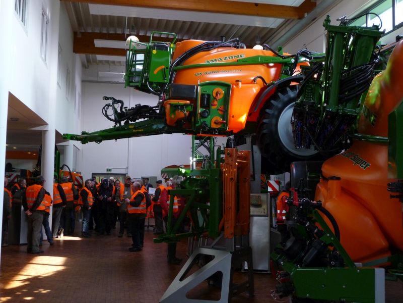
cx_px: 202
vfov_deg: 36.0
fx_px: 466
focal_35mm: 40
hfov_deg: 46.8
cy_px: 152
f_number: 3.9
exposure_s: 1/30
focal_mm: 6.7
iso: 200
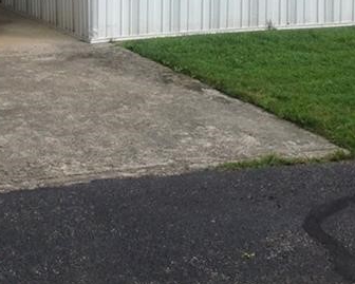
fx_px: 1093
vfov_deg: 14.1
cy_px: -110
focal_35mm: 104
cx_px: 38
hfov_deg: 18.2
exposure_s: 1/2016
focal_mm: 4.28
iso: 50
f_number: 2.4
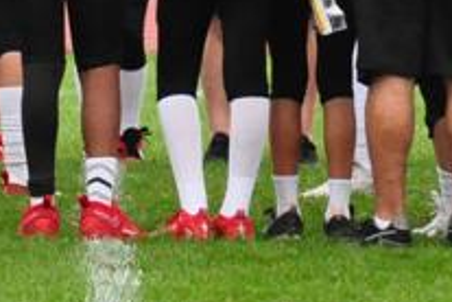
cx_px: 190
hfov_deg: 2.4
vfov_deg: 1.6
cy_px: -112
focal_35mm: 860
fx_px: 10797
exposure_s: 1/2500
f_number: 8
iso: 2500
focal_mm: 116
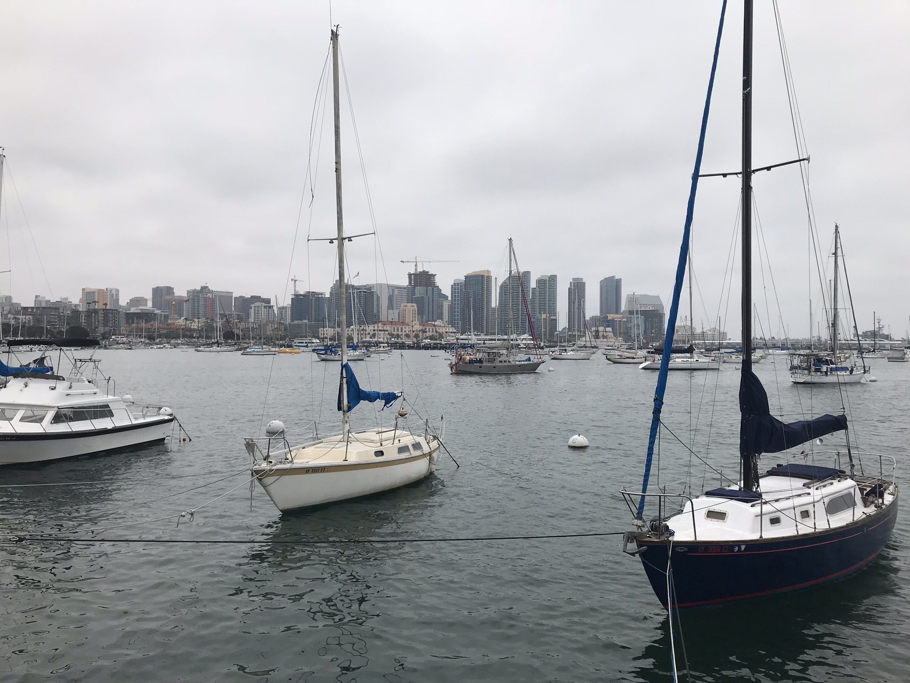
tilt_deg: +1.5
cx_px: 455
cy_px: 342
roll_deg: -1.3
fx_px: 736
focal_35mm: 28
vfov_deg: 49.7
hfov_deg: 63.4
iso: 25
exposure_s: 1/6410
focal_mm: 3.99
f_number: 1.8
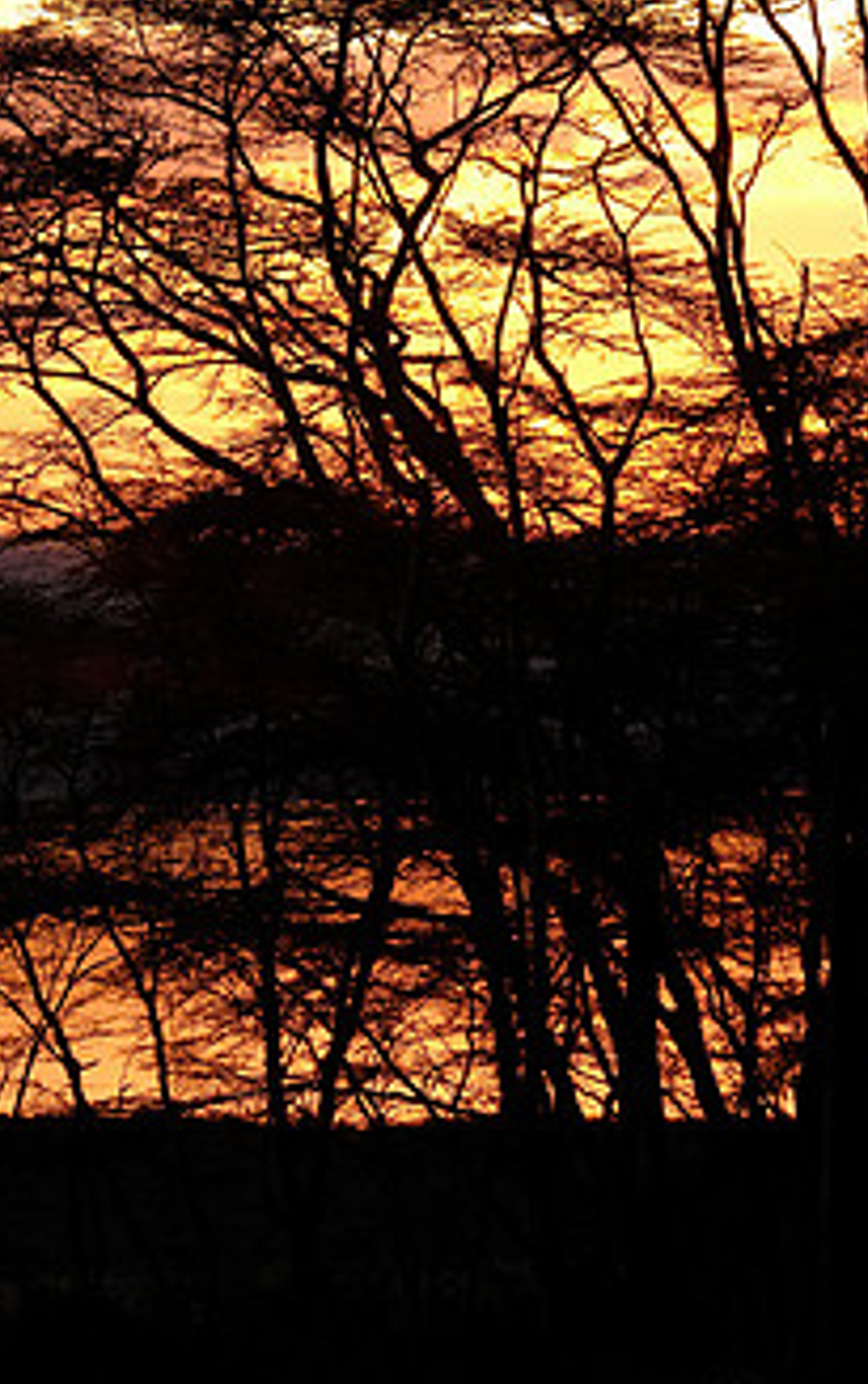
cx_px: 315
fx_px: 9517
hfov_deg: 5.2
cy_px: 457
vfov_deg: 8.3
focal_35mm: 252
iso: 400
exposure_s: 1/50
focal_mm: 120
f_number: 5
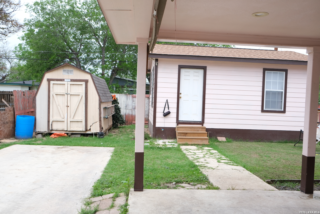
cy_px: 107
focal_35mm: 29
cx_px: 160
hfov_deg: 63.7
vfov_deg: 45.0
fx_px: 258
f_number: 5.6
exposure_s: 1/210
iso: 160
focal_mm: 19.6
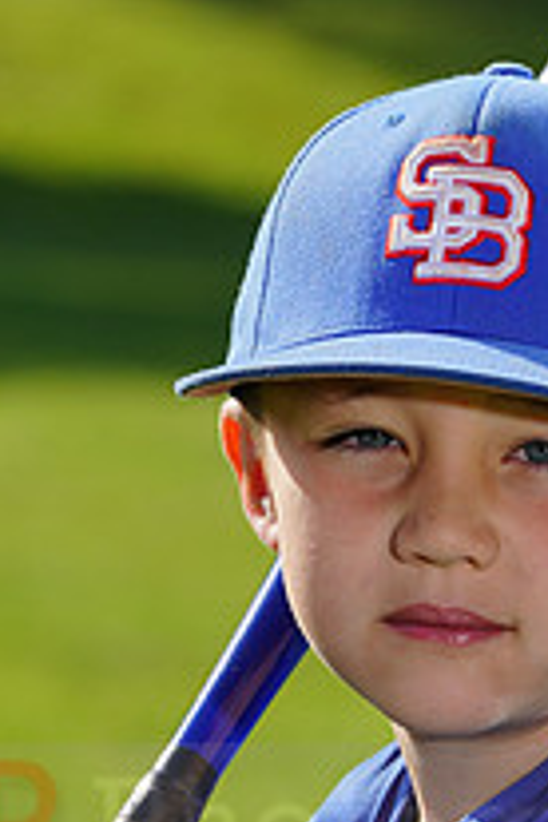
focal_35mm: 555
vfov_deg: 3.7
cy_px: 798
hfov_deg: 2.5
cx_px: 379
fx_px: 12672
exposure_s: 1/250
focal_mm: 198
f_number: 9
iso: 100
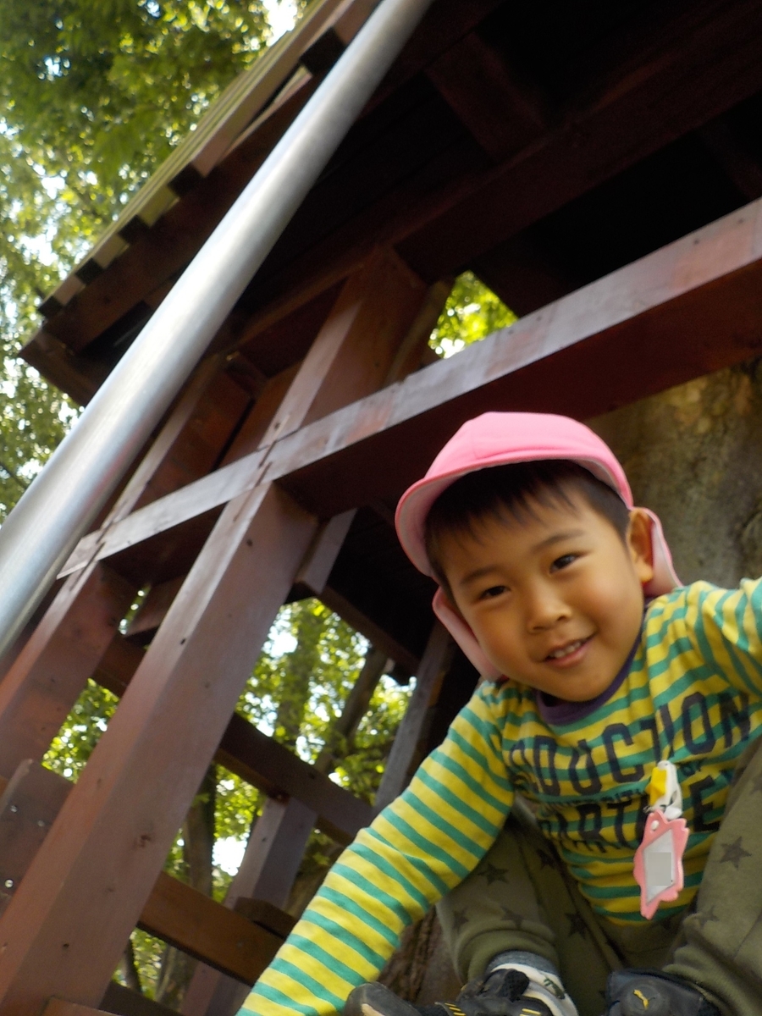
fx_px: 881
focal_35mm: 30
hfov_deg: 46.8
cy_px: 508
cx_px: 381
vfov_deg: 60.0
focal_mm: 4.1
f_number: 3.3
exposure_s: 1/160
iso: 125
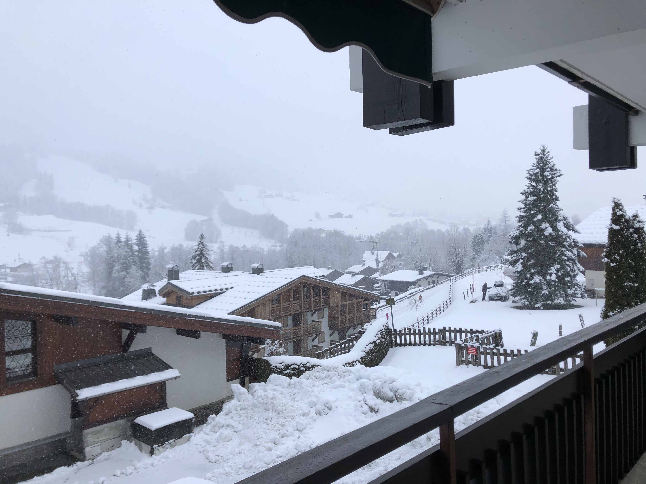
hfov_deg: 63.4
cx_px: 323
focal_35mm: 28
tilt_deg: -1.1
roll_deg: +2.4
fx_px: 523
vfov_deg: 49.7
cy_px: 242
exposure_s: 1/442
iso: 20
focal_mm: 4
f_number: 1.8
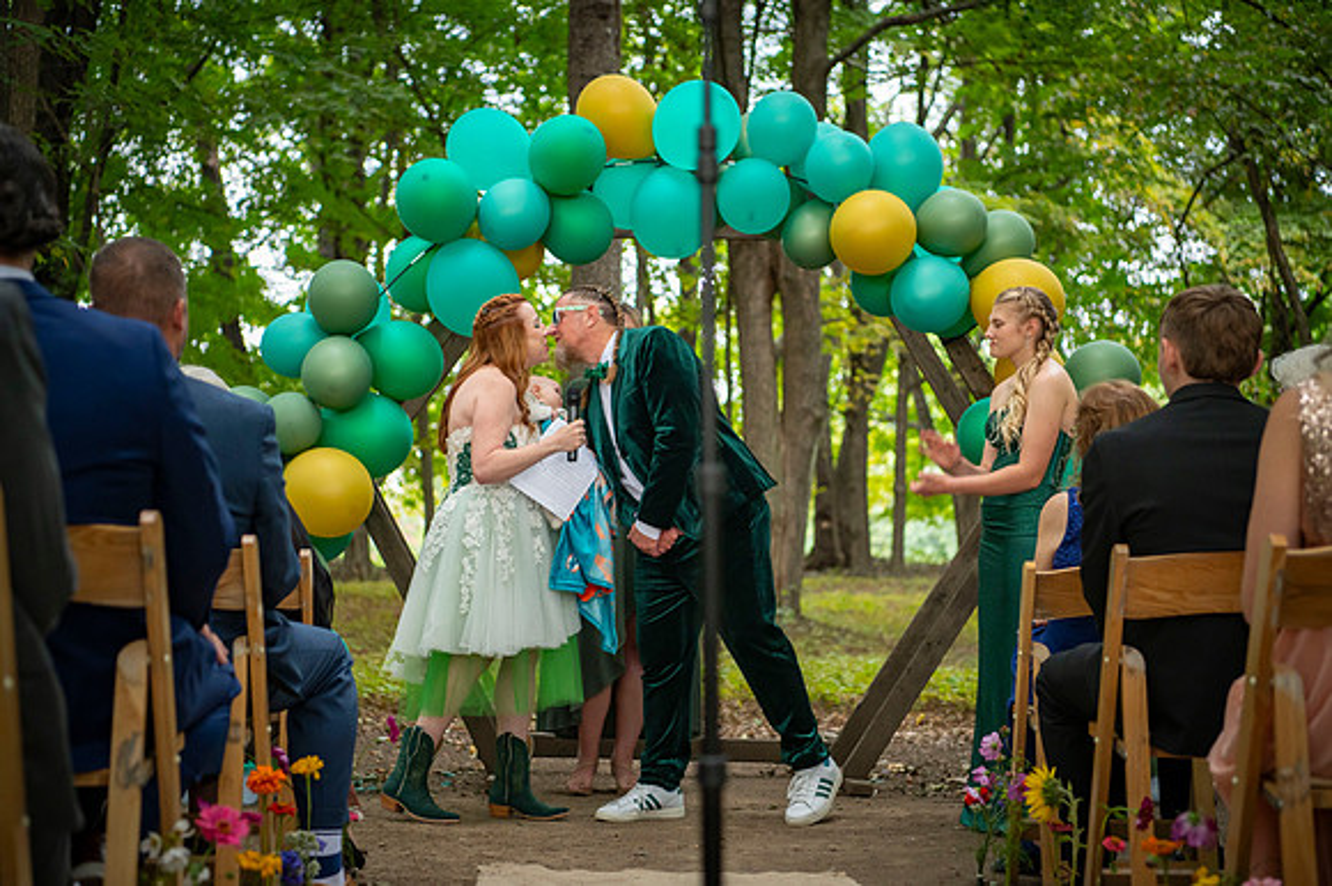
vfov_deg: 21.6
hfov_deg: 32.0
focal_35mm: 63
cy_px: 443
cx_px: 666
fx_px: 2326
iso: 1600
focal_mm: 62
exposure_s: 1/60
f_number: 2.8
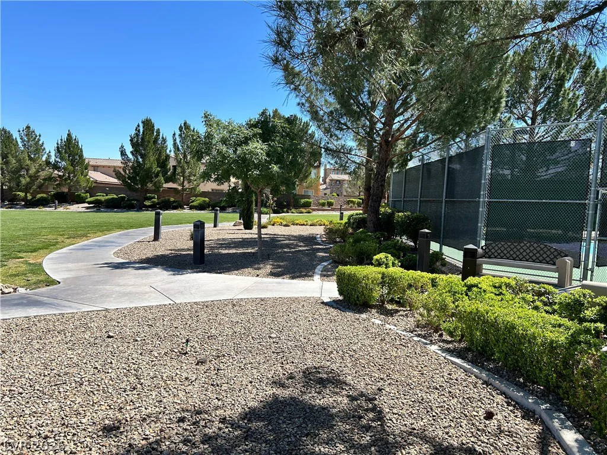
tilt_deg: -2.9
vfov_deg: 53.1
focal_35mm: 26
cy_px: 228
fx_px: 456
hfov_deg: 67.3
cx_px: 304
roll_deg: -1.3
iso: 50
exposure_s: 1/3356
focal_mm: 5.7
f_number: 1.5
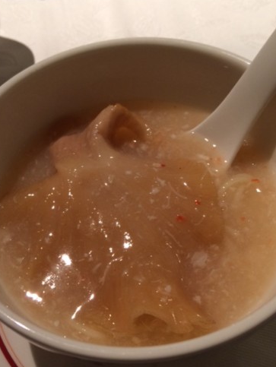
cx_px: 123
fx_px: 382
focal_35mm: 36
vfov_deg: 51.2
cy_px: 201
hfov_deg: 39.7
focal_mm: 4.15
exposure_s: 1/33
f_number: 2.2
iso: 160
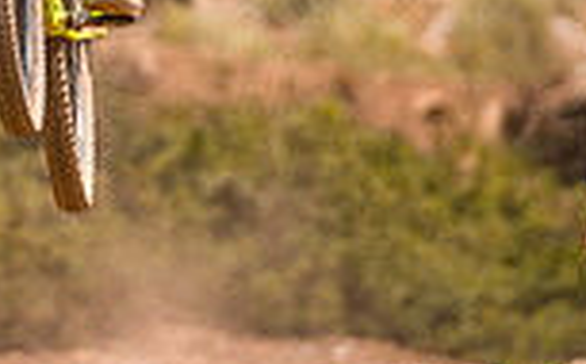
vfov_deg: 1.5
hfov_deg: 2.4
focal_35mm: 891
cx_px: -11
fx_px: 14204
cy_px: -138
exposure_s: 1/1600
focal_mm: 200
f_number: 2.8
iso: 250
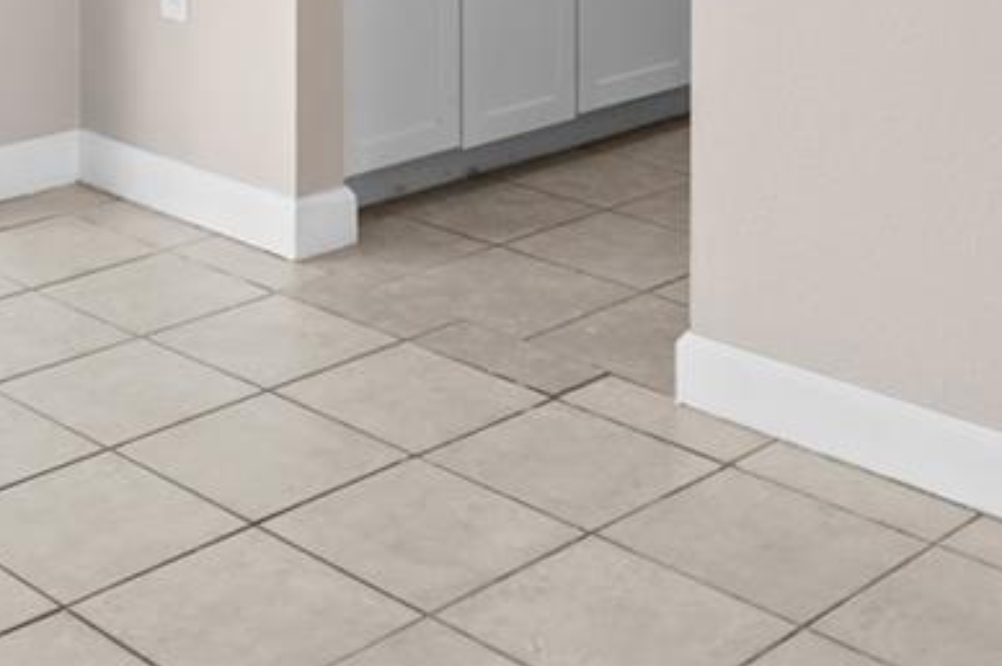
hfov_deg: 30.0
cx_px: 240
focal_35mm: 66
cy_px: -310
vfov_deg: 18.4
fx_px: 1835
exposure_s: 1/1.67
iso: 200
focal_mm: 16
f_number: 8
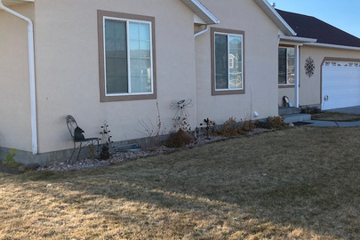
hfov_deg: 42.1
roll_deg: -0.7
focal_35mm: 46
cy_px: 110
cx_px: 242
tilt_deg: -1.7
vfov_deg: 29.2
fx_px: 460
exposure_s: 1/714
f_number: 1.8
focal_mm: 3.99
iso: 20
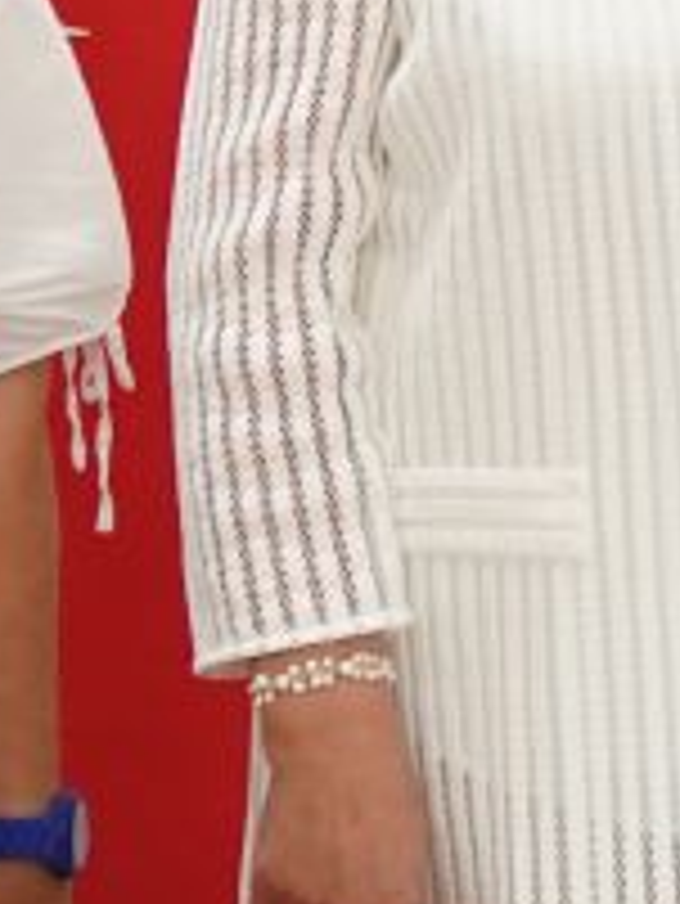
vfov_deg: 7.8
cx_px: 1576
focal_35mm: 251
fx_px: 6567
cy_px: -99
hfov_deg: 5.7
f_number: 3.2
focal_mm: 35
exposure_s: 1/125
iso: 1600
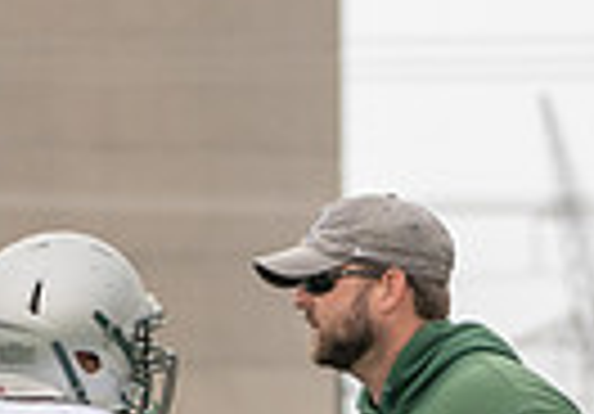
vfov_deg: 2.0
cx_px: 322
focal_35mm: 723
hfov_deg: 2.8
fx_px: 12098
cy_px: 747
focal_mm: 148
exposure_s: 1/1000
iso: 800
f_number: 5
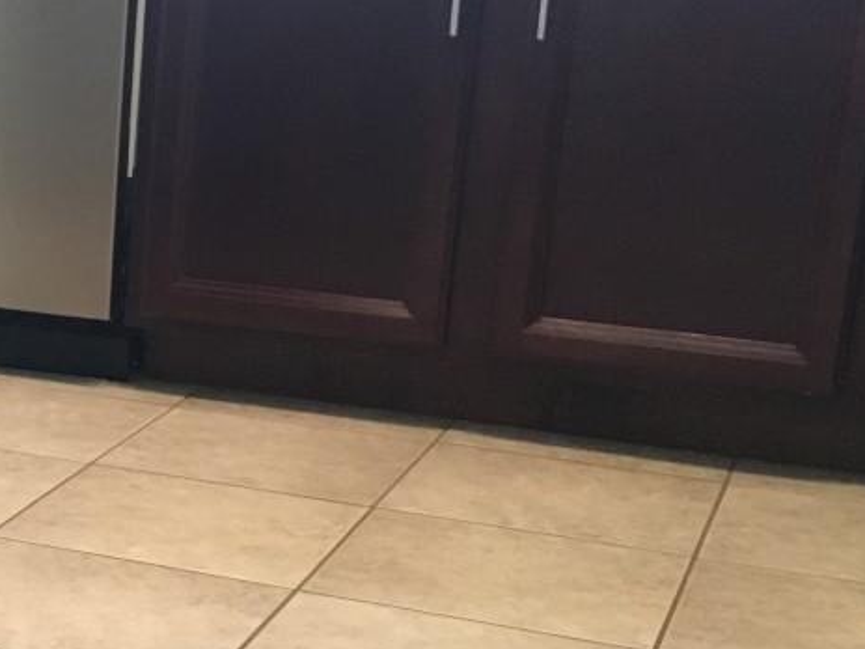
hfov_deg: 19.7
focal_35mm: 90
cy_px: 408
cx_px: -308
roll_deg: -0.1
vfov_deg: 16.4
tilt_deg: -14.7
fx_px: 2249
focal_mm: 4.15
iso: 200
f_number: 2.2
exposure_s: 1/20
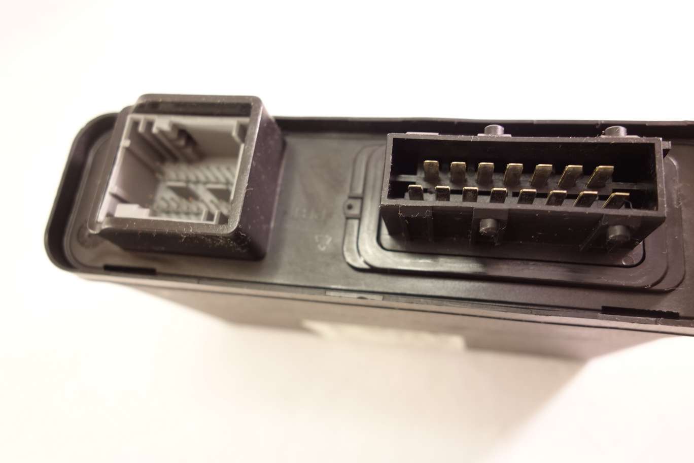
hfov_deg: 65.5
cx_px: 347
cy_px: 232
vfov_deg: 46.4
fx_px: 540
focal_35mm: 28
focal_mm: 10.4
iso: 320
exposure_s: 1/30
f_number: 2.8
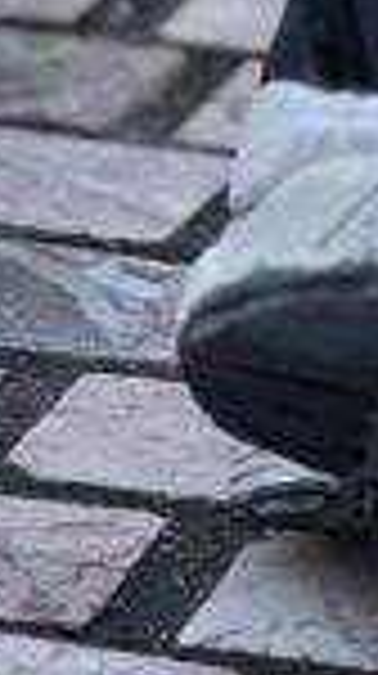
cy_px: -745
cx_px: 99
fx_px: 9333
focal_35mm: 522
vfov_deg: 4.1
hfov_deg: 2.3
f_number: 2.8
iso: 250
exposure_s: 1/75
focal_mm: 9
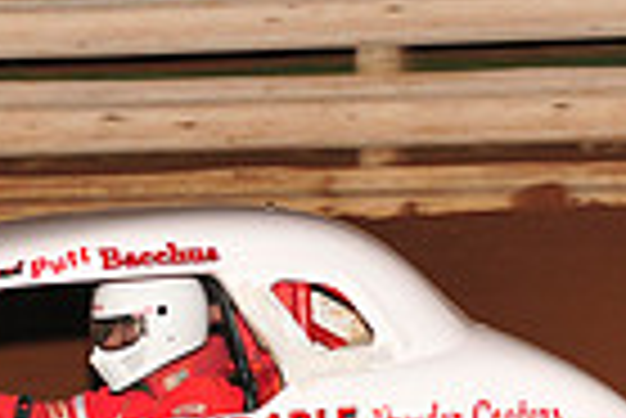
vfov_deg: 3.2
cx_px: 9
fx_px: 7607
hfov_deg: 4.7
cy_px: 382
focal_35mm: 437
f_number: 6.3
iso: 800
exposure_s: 1/250
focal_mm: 105
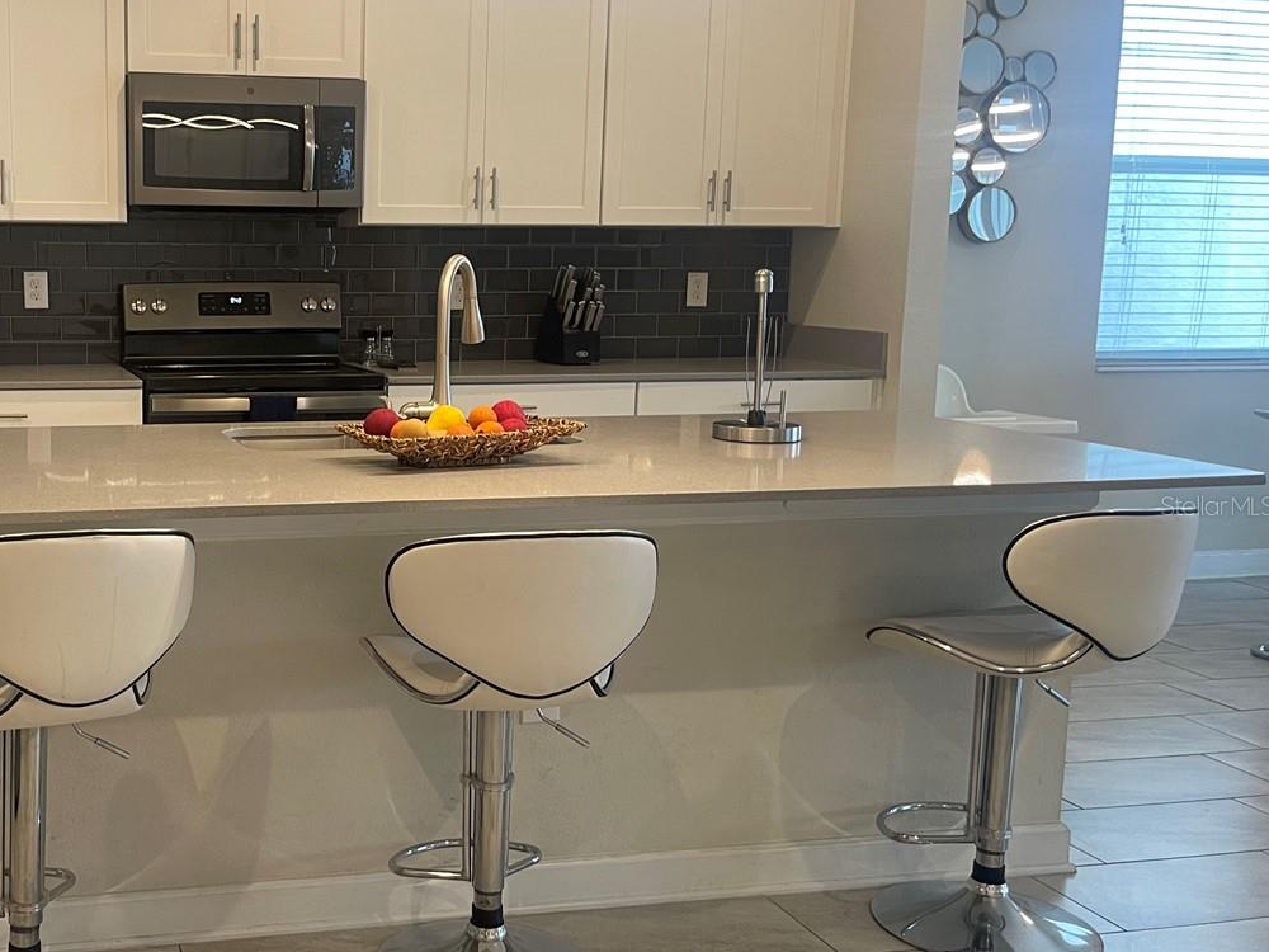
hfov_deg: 44.6
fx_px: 1466
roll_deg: -0.4
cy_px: 505
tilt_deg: -10.6
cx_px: 265
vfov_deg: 35.9
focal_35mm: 40
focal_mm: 5.1
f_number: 1.6
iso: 80
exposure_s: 1/60
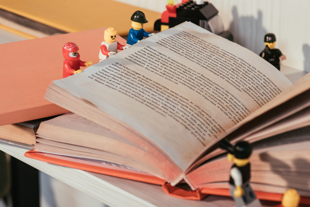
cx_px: 155
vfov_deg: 13.1
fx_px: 904
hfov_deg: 19.4
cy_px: 104
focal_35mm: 105
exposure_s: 1/200
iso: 320
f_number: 14
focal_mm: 105
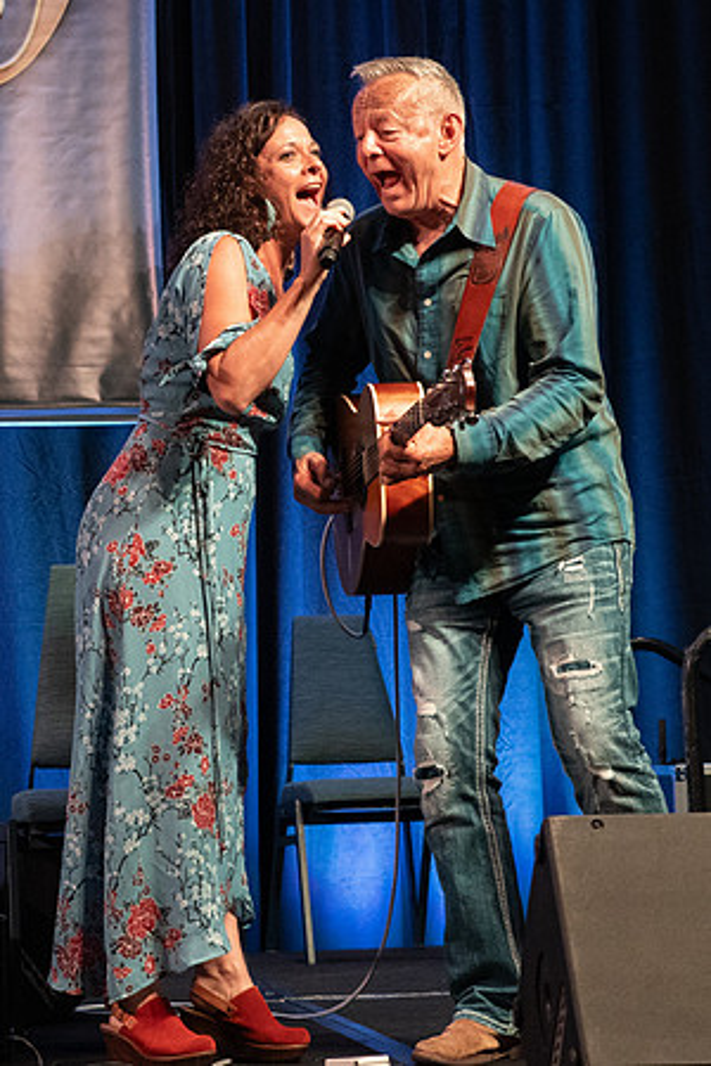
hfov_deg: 14.0
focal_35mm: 97
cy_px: 419
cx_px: 107
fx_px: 2872
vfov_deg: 21.0
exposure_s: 1/250
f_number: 5
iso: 6400
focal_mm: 53
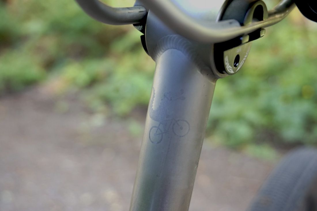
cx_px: 158
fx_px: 356
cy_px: 106
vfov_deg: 33.0
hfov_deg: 48.0
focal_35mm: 40
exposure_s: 1/15
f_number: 4.5
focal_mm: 27
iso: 200
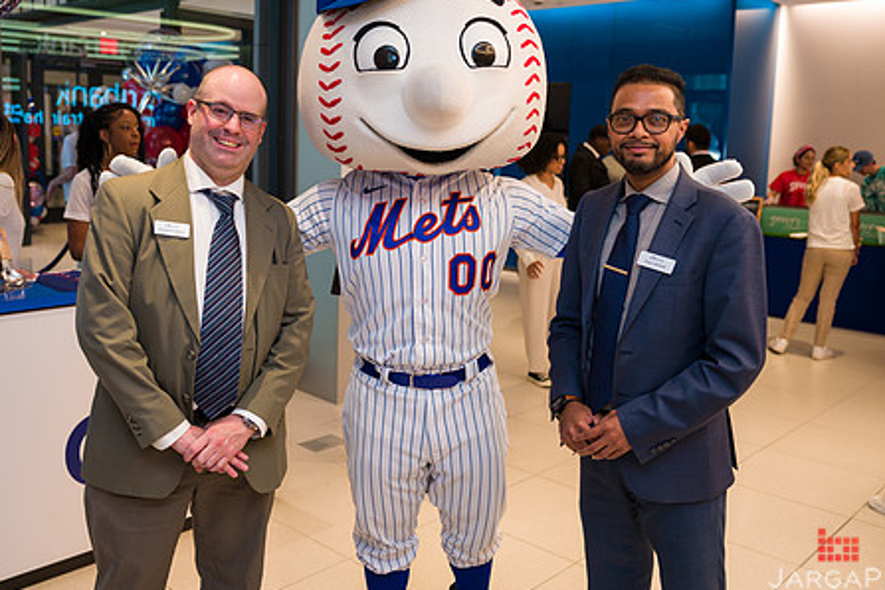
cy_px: 249
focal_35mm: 35
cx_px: 384
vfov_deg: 37.8
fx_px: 860
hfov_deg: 54.3
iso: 500
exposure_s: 1/200
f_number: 4
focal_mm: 27
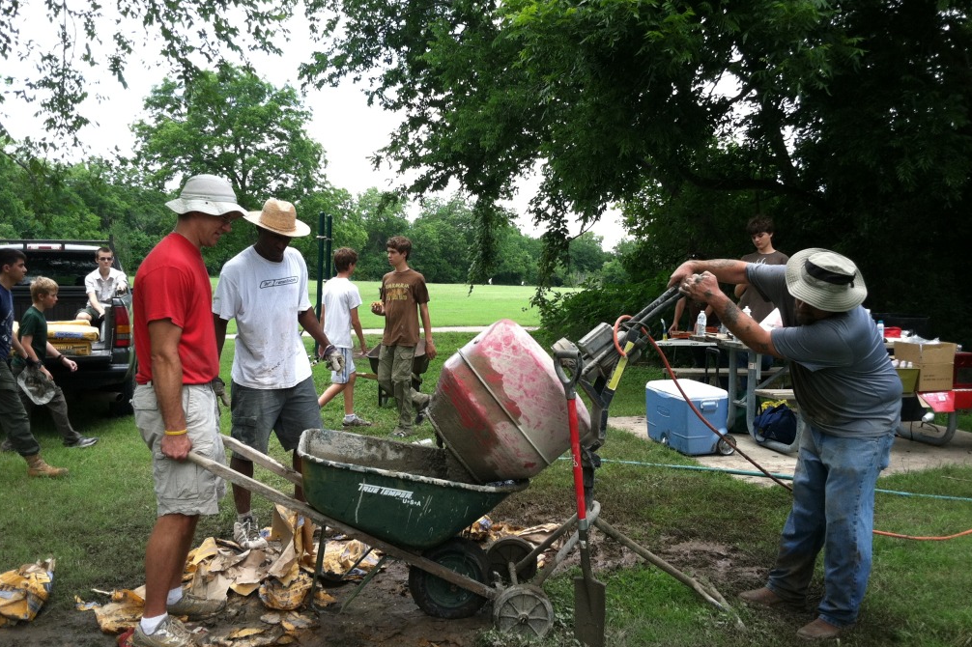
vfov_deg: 35.9
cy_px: 323
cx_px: 486
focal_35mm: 37
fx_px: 999
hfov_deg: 51.9
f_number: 2.8
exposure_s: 1/219
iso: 80
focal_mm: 3.85
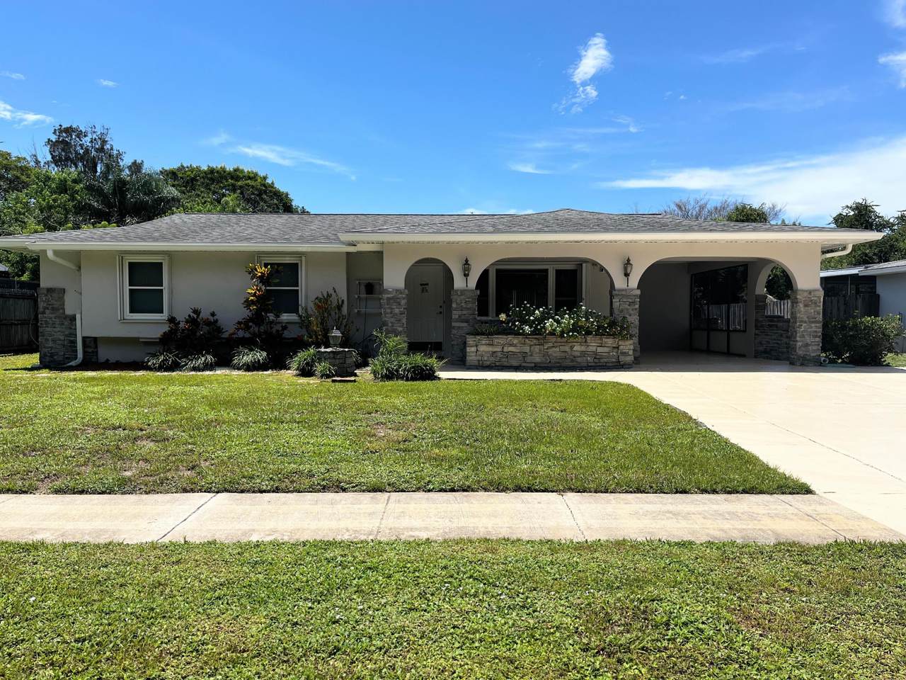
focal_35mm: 26
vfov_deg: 53.1
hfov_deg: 67.3
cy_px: 340
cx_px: 453
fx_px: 680
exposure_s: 1/4484
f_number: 1.6
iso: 50
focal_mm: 5.1
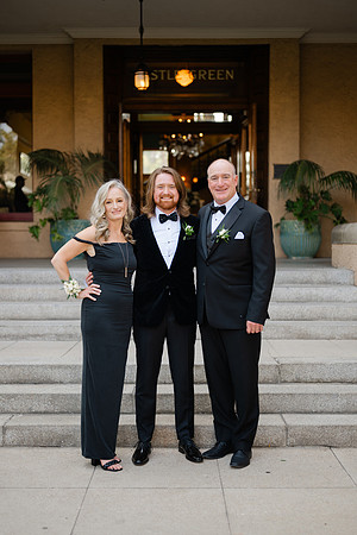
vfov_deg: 39.6
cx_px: 178
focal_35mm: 50
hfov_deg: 27.0
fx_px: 744
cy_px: 268
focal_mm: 50
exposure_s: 1/250
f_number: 2
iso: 64
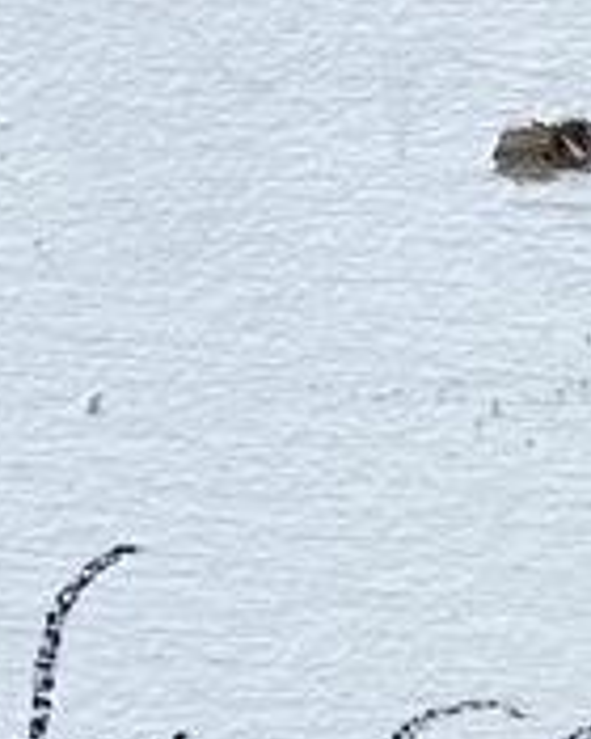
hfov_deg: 8.8
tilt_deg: -32.6
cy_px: -1030
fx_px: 3804
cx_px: -59
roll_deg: -0.3
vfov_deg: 9.8
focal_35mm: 174
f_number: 1.8
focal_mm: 4.25
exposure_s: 1/2513
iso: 32
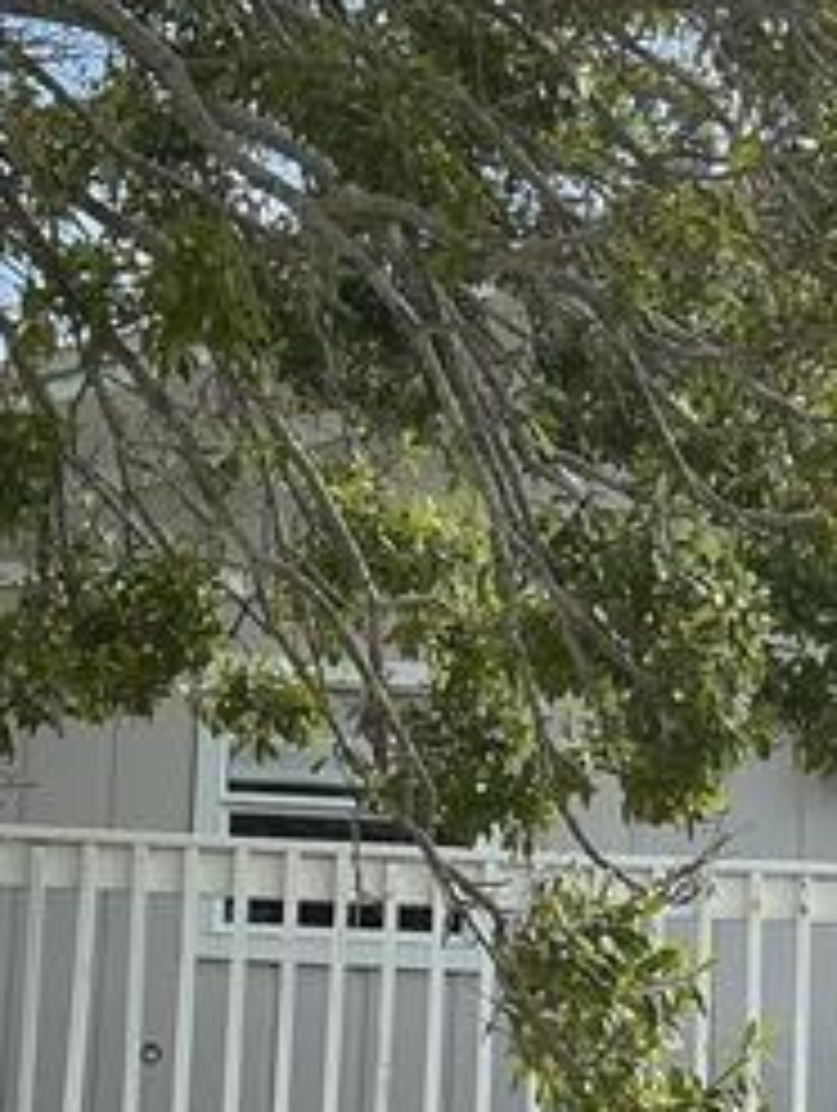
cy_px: 1279
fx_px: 2894
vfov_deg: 20.5
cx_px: 774
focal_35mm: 90
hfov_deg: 16.2
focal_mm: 3
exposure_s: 1/1311
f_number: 1.8
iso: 25
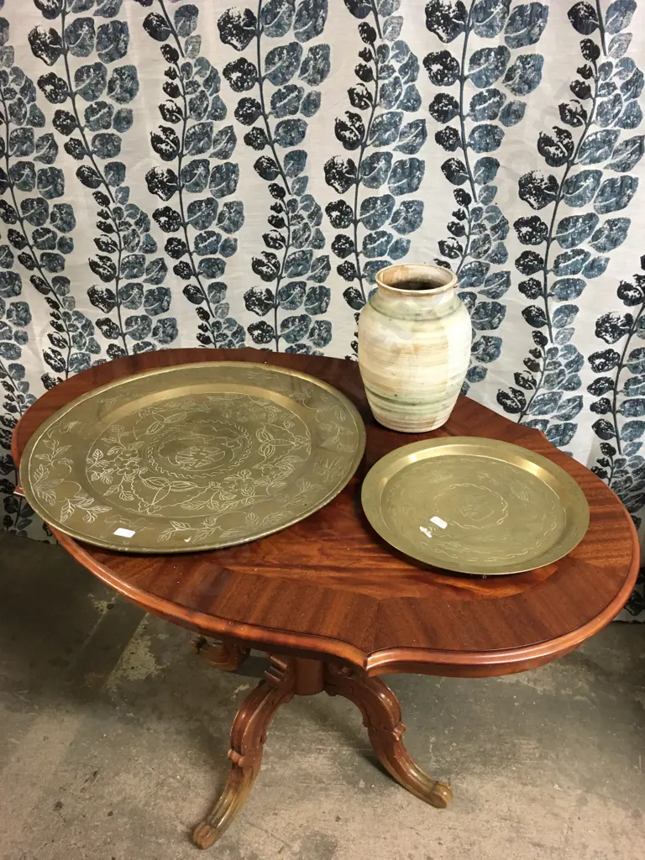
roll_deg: +1.0
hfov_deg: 48.2
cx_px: 322
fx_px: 720
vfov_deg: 61.7
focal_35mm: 29
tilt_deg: -32.0
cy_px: 430
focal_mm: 4.15
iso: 200
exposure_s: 1/33
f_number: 2.2
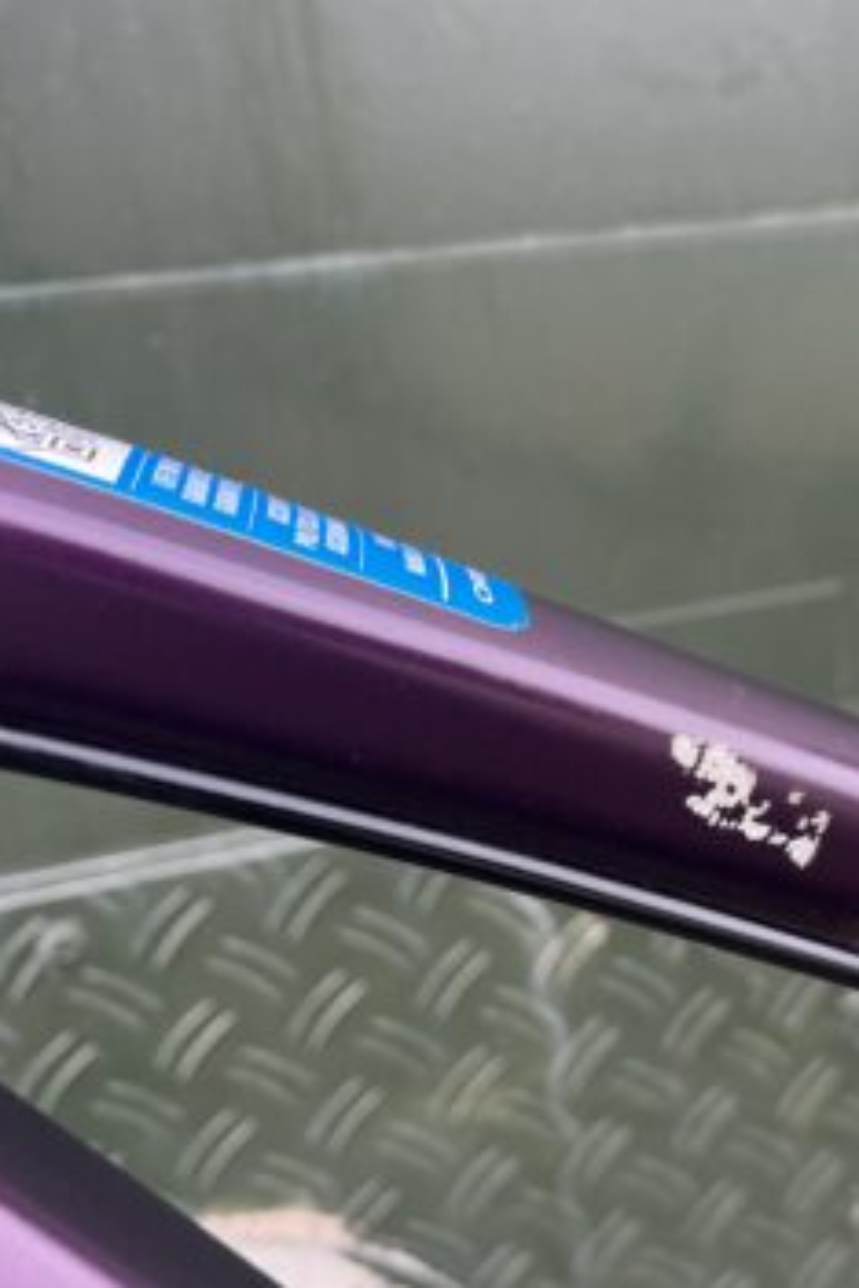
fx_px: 1324
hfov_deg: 35.3
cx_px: 628
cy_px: 631
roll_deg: +5.5
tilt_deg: -18.4
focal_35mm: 37
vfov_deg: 51.9
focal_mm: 5.1
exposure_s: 1/122
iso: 50
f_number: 1.6
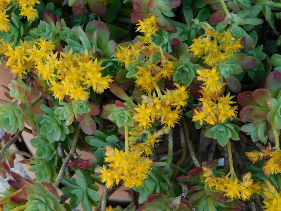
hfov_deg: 14.7
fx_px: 1088
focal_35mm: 134
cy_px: 106
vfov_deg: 11.1
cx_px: 140
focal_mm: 23.7
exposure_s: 1/80
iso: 125
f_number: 5
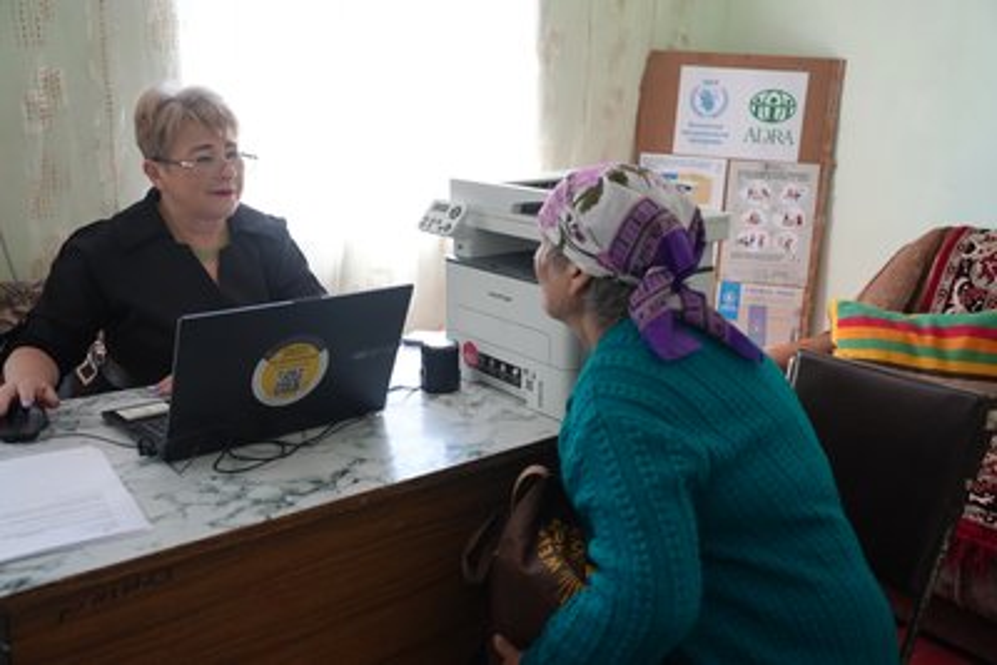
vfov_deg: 40.0
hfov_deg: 57.2
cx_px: 498
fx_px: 914
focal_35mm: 33
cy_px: 332
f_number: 4
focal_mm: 33
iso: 800
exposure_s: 1/160
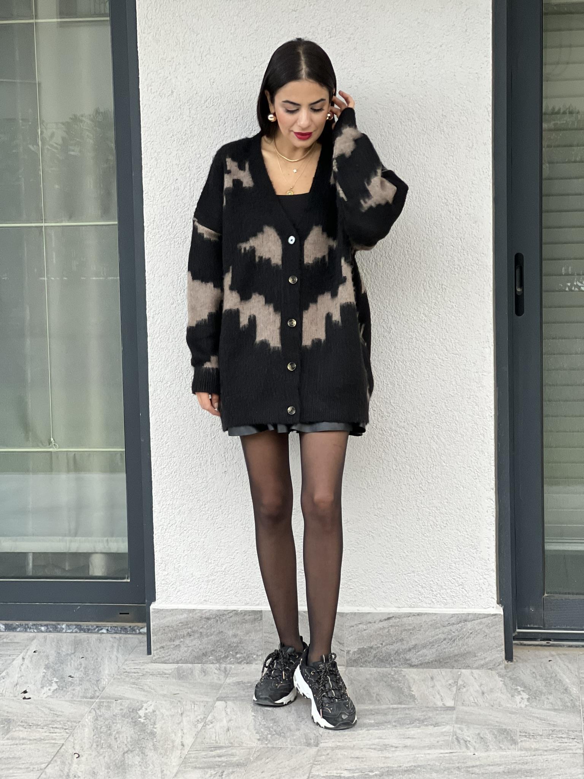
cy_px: 390
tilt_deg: -7.2
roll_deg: +1.2
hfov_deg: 19.1
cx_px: 292
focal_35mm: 77
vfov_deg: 25.3
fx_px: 1732
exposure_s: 1/64
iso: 250
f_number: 2.8
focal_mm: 9
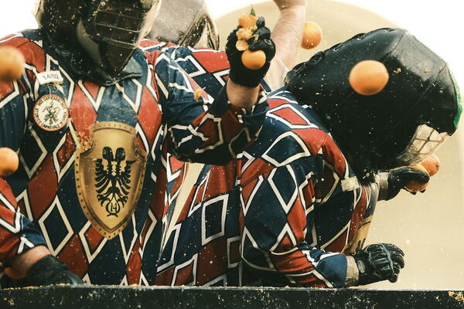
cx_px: 232
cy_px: 154
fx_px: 5800
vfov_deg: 3.1
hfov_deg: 4.6
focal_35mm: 450
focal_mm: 300
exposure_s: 1/1250
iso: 4000
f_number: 6.4
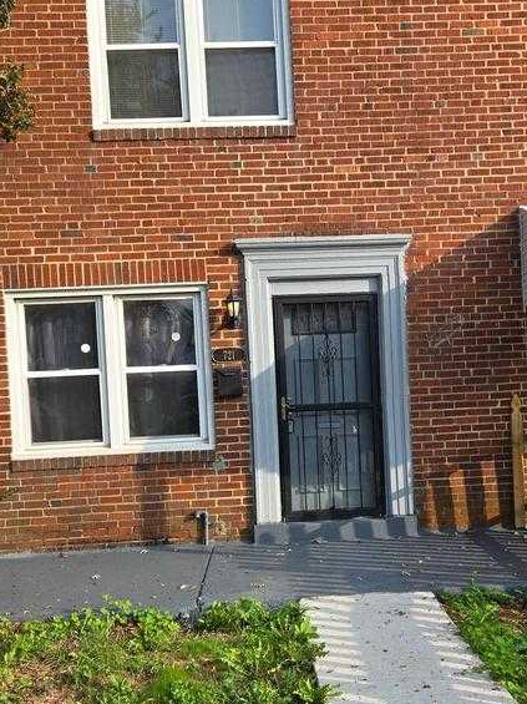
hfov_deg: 32.8
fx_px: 894
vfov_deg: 42.8
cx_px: 306
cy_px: 409
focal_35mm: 44
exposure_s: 1/2378
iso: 80
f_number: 1.8
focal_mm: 5.4
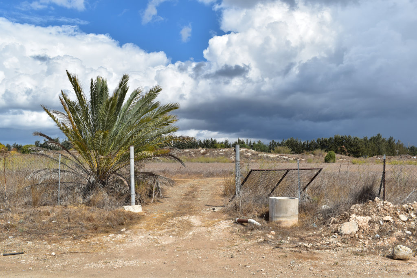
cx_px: 208
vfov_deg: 38.4
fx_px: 400
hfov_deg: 55.1
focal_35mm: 34
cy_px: 139
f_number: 11
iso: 200
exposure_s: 1/500
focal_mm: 23
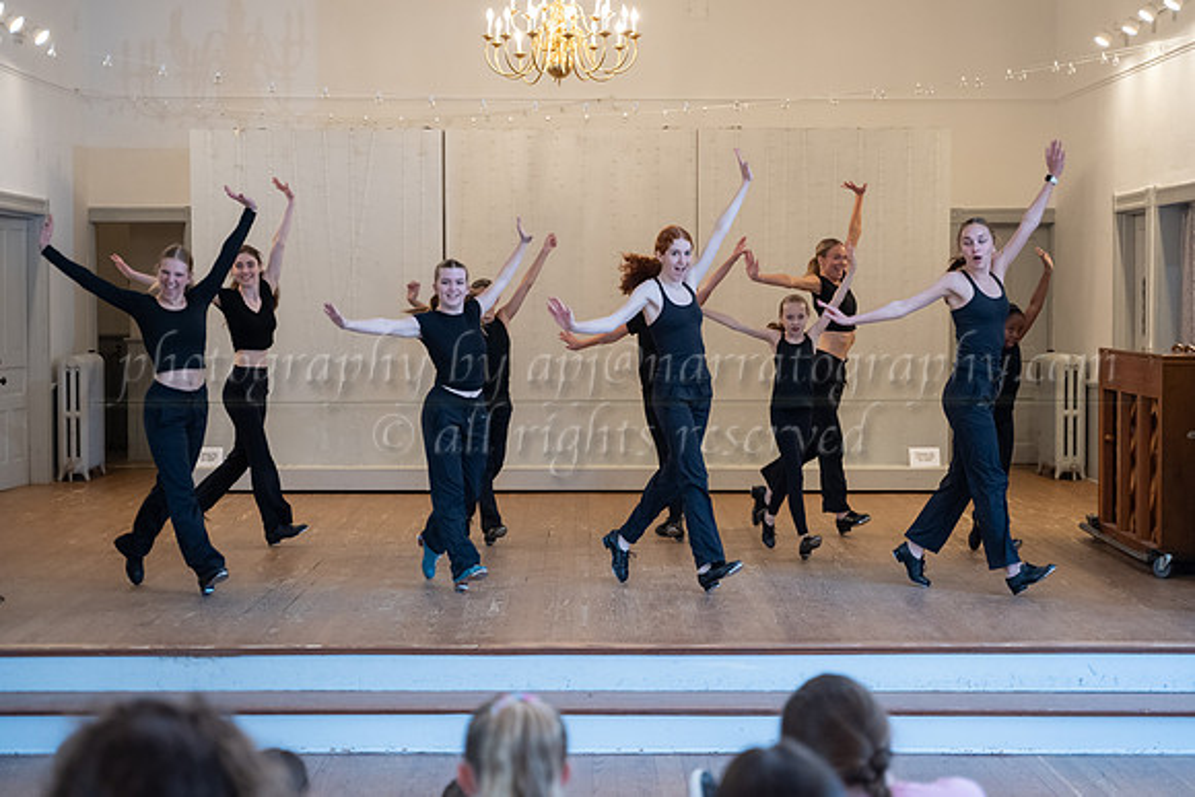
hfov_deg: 33.1
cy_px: 375
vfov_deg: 22.4
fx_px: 2009
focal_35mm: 61
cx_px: 609
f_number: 2.8
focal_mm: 56
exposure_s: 1/200
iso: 1600
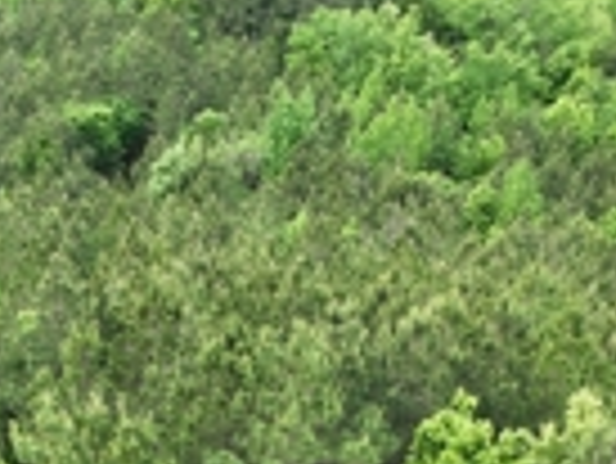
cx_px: 144
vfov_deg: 19.1
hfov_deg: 27.3
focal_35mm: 70
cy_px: 640
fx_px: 1247
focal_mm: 12.29
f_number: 2.8
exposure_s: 1/400
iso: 100
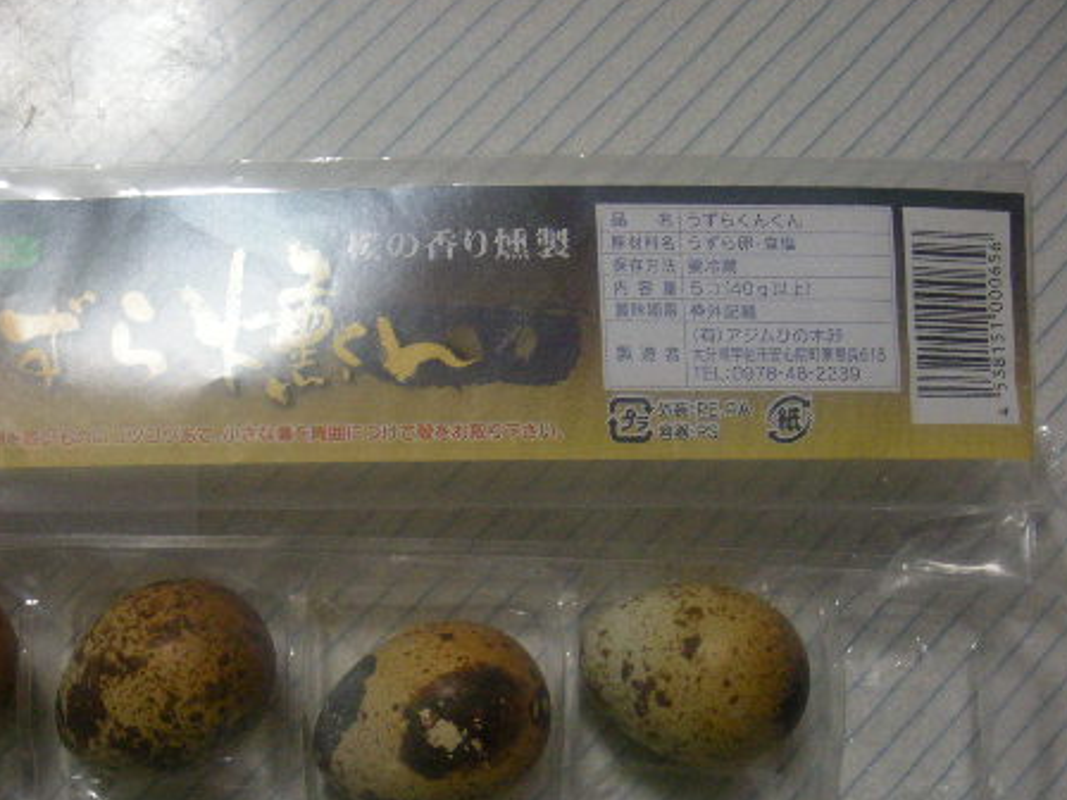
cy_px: 557
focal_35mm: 50
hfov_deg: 37.9
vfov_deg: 28.8
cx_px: 376
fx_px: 1541
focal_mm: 5.7
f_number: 2.8
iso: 314
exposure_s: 1/65.8
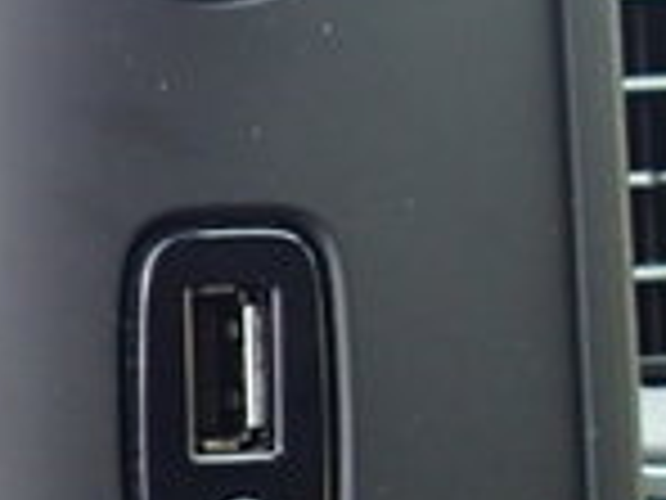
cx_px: -864
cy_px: 221
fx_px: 2463
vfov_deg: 11.6
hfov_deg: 12.5
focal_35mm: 128
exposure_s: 1/60
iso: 125
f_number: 2
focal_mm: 4.5
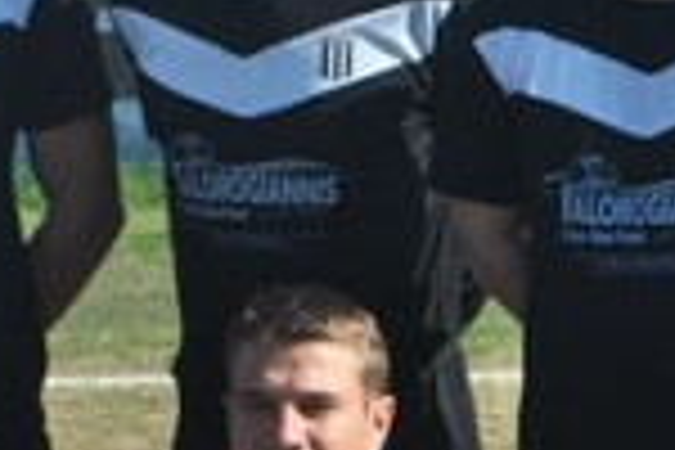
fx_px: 6828
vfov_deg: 3.8
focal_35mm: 364
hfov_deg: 5.6
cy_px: 76
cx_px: 626
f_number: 8
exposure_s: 1/250
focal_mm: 55
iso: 100
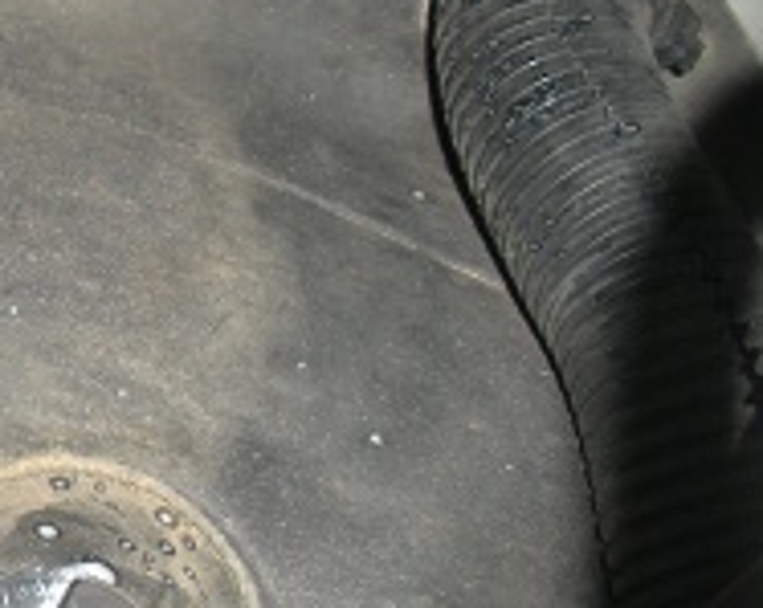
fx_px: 2751
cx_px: -416
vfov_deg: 12.6
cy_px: 229
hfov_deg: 14.6
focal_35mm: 122
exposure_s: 1/60
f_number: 3.5
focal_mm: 6.3
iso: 64
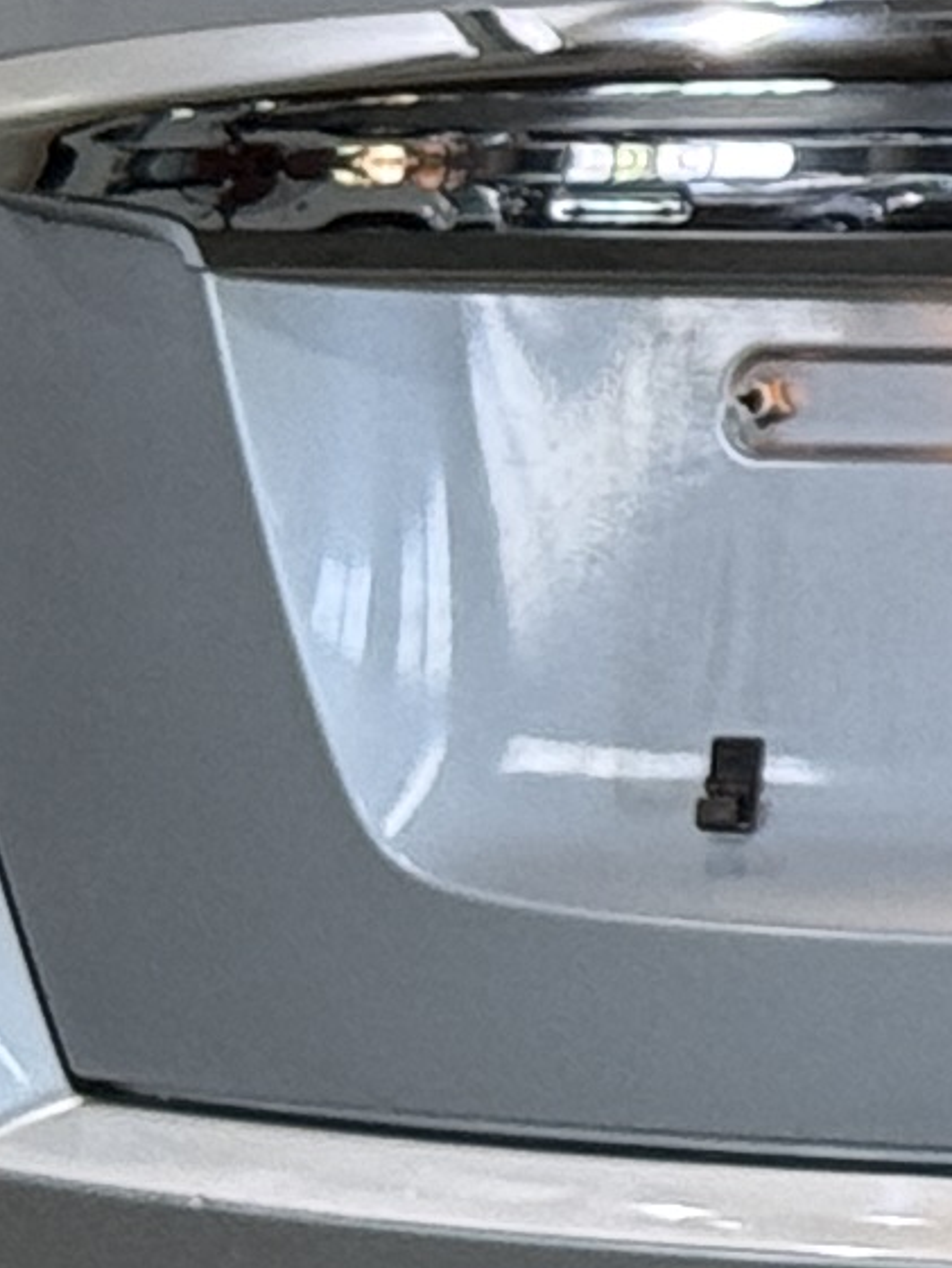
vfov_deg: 5.7
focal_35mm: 345
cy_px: -339
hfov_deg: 4.1
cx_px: 3057
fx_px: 12646
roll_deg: +0.1
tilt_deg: +0.4
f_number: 1.78
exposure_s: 1/60
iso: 80
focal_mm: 6.76
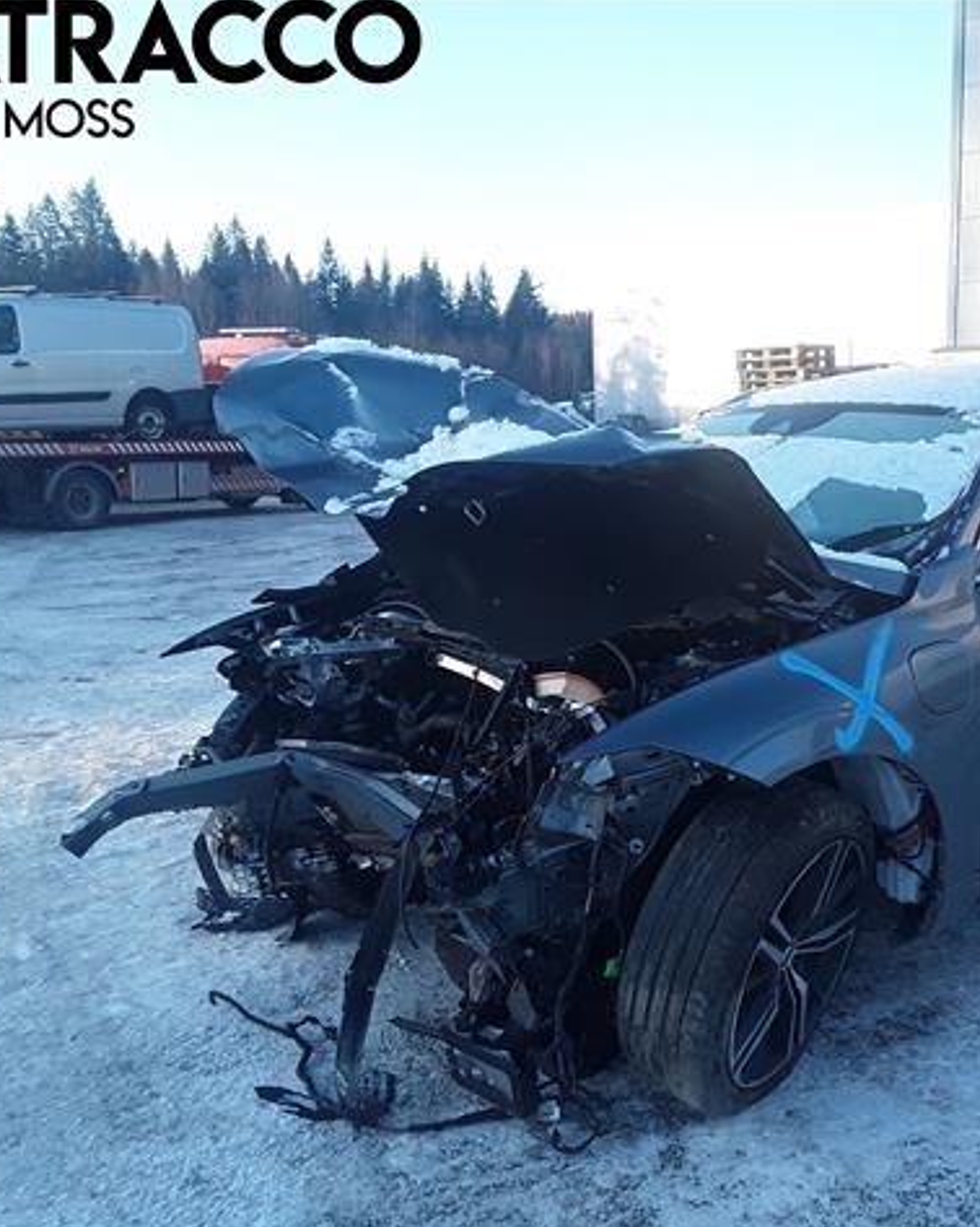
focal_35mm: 37
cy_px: 617
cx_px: 752
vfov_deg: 49.1
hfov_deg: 38.9
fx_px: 1342
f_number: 1.9
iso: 40
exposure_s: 1/259
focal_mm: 2.91
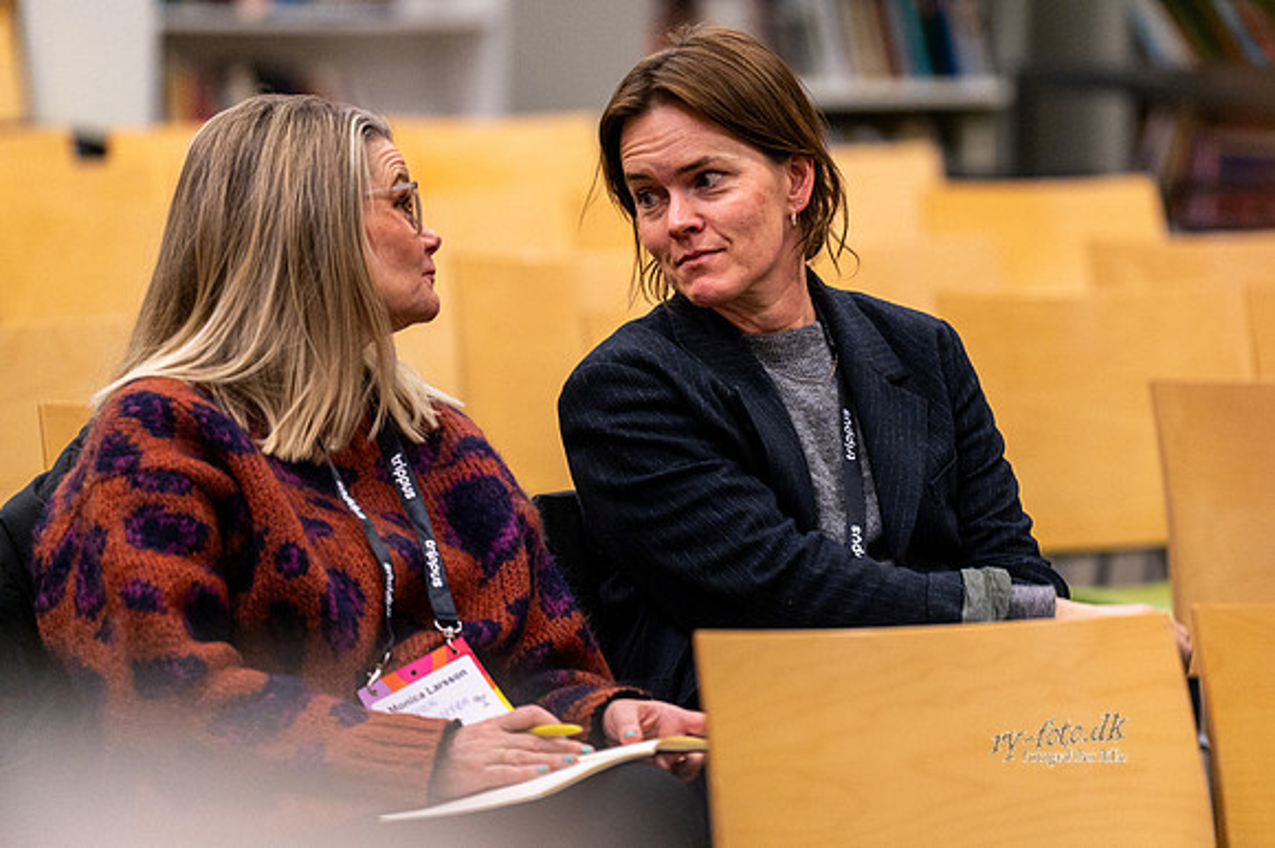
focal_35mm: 207
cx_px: 770
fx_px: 7319
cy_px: 376
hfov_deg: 10.0
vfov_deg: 6.6
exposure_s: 1/200
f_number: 2.8
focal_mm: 168
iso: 4000
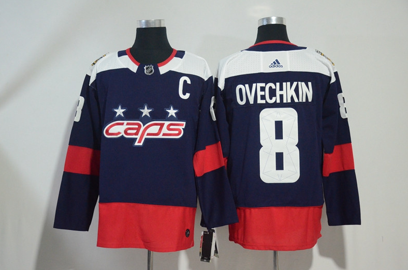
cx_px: 205
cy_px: 136
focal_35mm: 64
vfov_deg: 21.1
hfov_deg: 31.5
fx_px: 724
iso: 4000
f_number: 4.5
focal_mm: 42
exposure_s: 1/40
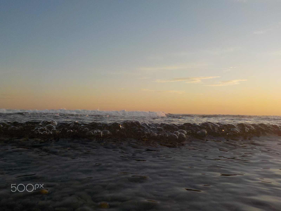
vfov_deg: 46.8
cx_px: 140
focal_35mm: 30
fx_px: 244
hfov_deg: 60.0
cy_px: 106
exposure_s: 1/640
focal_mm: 4.1
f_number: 3.3
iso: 125
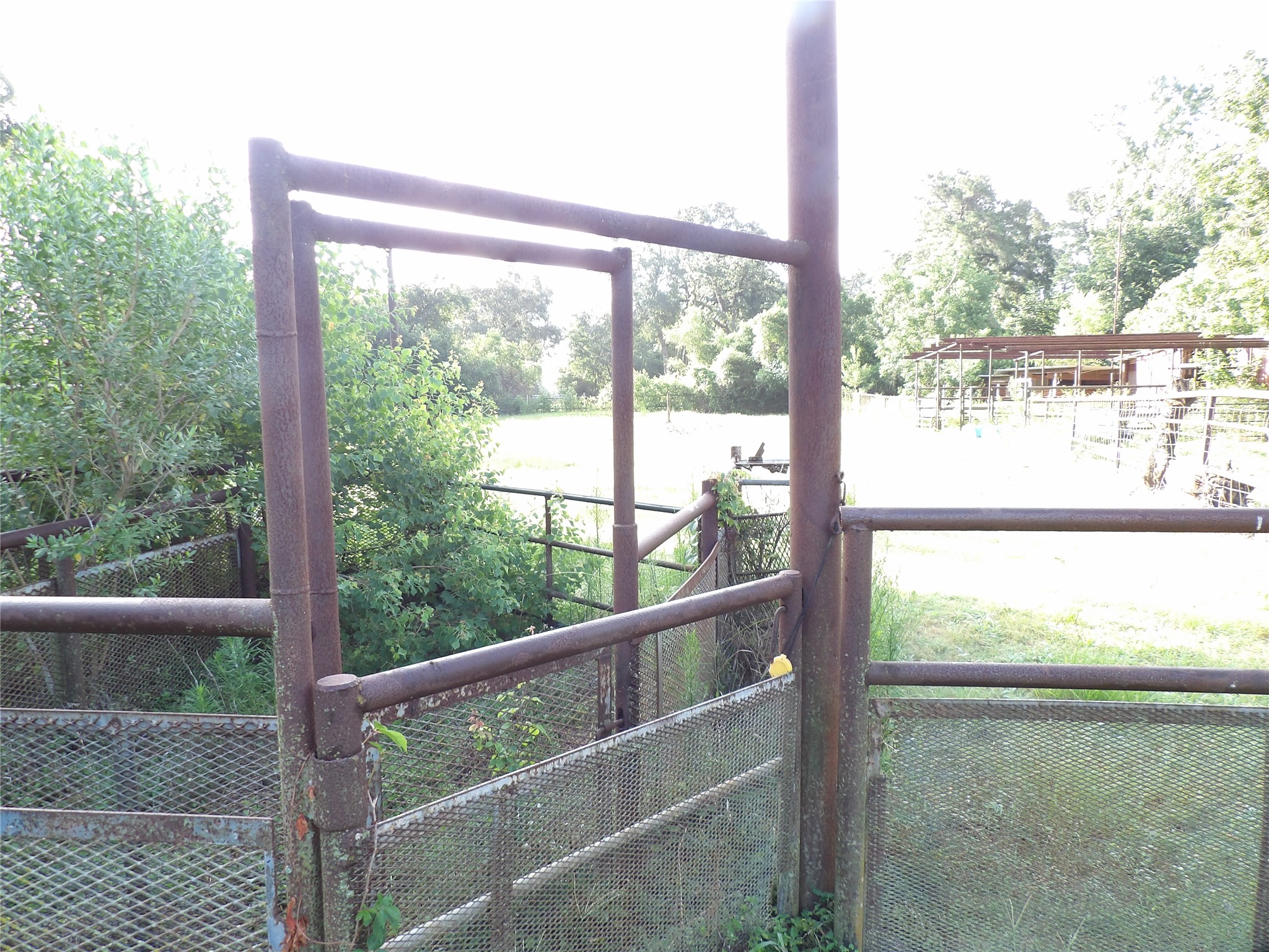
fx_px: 880
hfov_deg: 71.6
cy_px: 476
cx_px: 634
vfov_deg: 56.8
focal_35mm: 24
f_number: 2.8
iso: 100
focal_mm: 4.3
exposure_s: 1/60
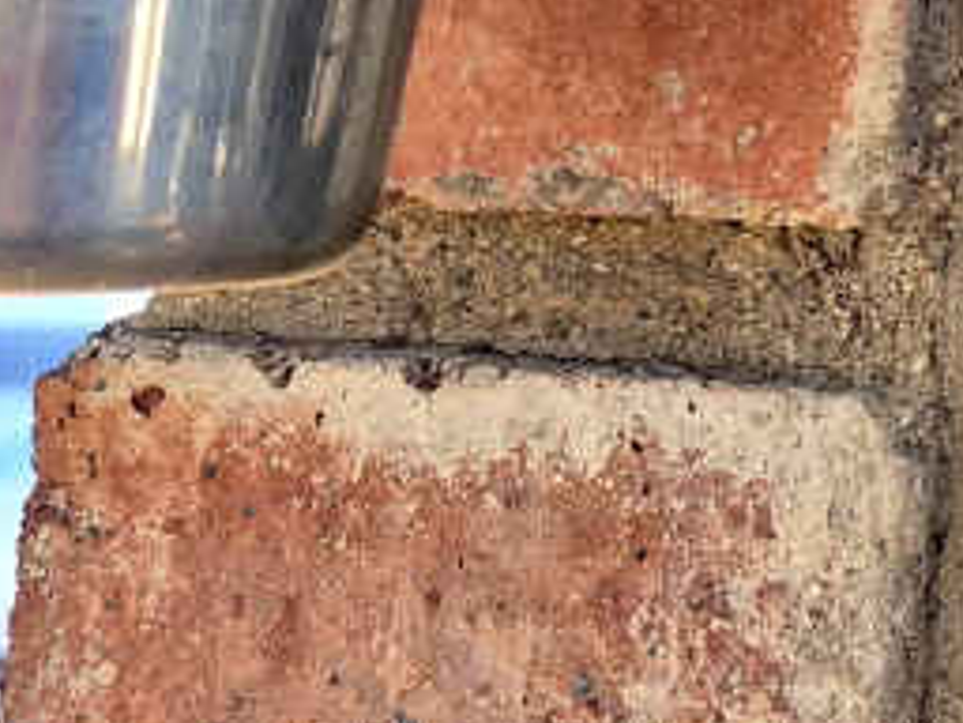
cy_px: -569
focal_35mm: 108
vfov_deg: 12.5
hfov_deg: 14.0
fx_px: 3005
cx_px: 2152
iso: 160
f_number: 1.8
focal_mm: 5.4
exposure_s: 1/180
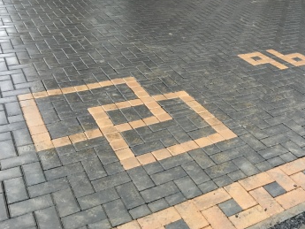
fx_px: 379
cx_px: 219
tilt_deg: -24.4
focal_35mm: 43
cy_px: 75
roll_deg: -7.7
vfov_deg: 33.3
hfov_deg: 42.8
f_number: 2.2
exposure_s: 1/33
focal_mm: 4.15
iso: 50
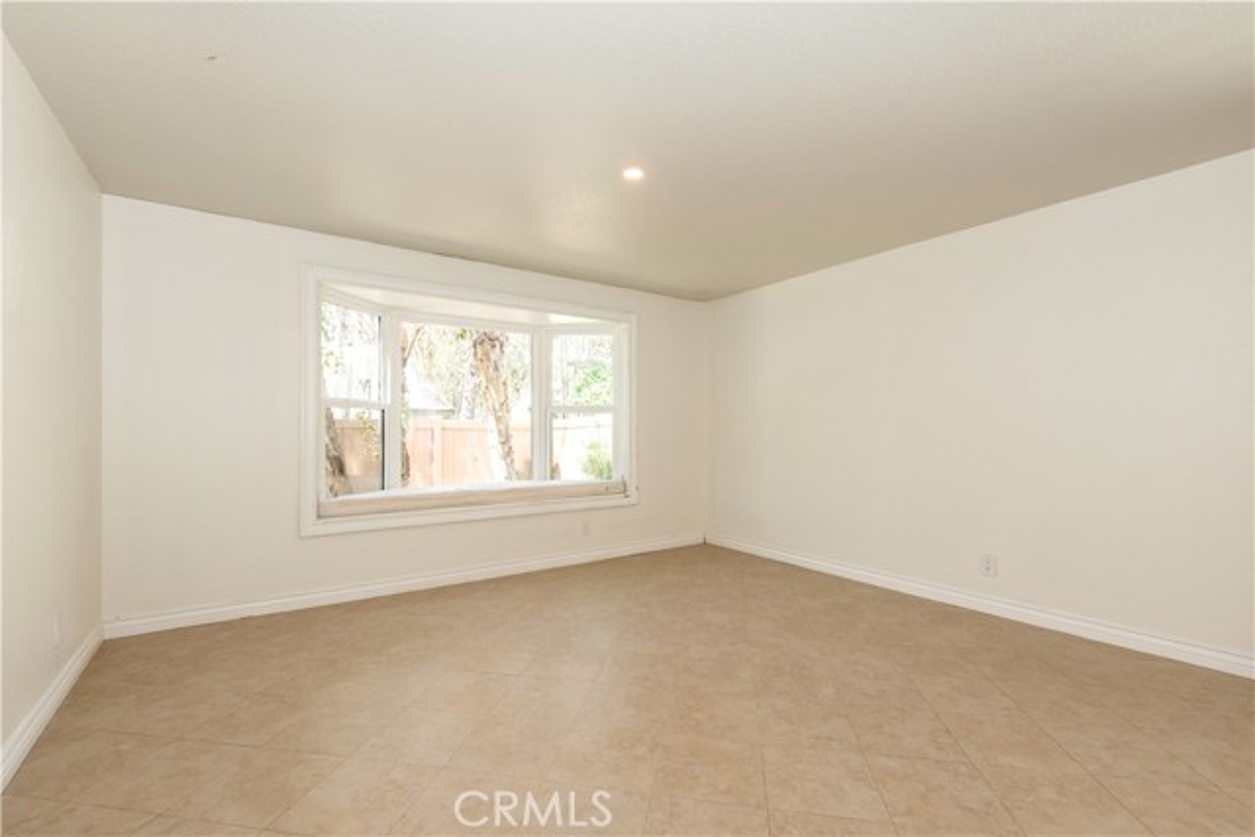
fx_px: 558
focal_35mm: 16
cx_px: 628
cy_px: 418
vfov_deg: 73.8
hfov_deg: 96.7
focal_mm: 16
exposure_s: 1/125
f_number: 5.6
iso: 800
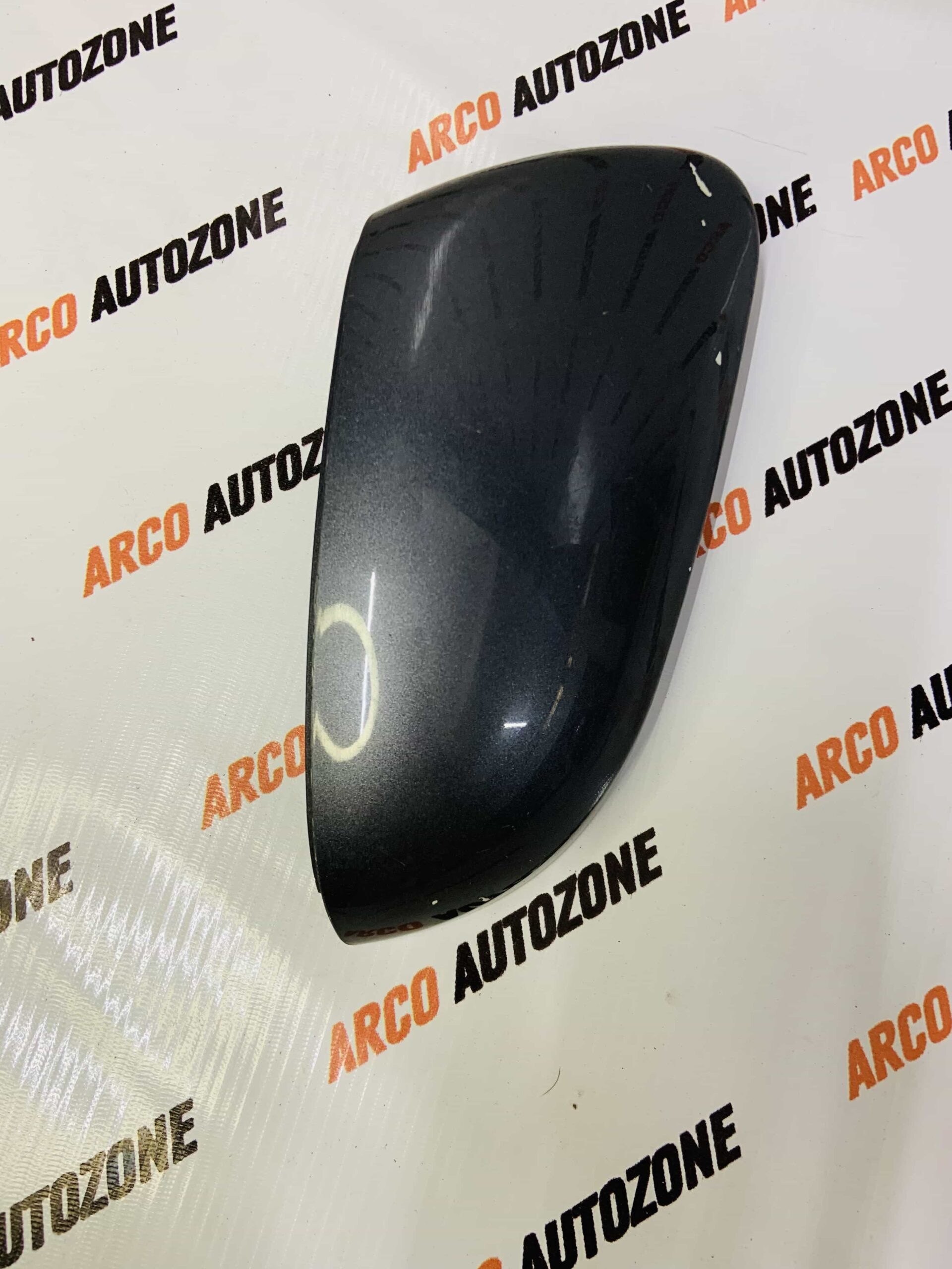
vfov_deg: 67.3
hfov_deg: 53.1
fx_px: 953
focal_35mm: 26
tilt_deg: -79.0
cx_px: 476
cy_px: 634
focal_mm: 4.25
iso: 80
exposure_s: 1/50
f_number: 1.8
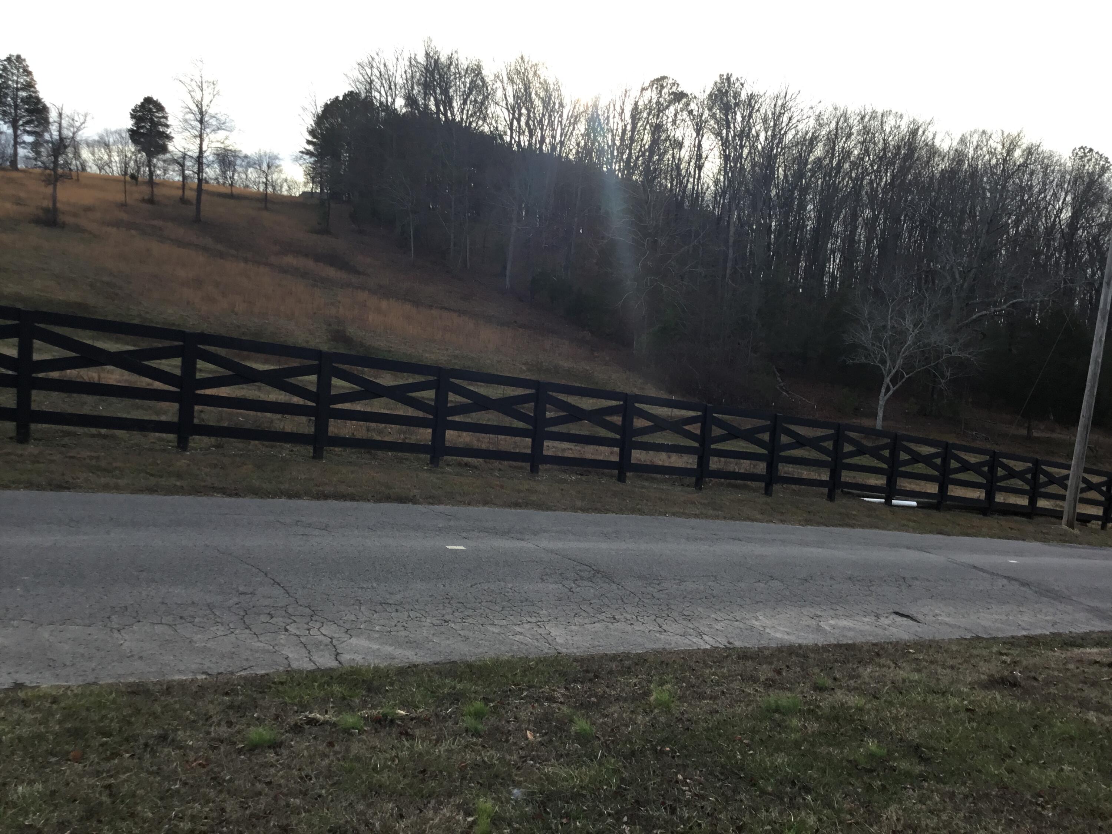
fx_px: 996
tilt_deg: +0.1
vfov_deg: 45.4
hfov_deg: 58.4
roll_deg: -5.8
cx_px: 556
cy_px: 417
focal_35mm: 31
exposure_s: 1/450
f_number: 2.4
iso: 25
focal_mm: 3.3
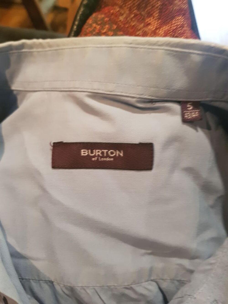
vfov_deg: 67.3
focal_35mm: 26
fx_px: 228
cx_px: 114
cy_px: 152
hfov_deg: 53.1
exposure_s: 1/12
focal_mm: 4.2
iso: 200
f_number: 1.7
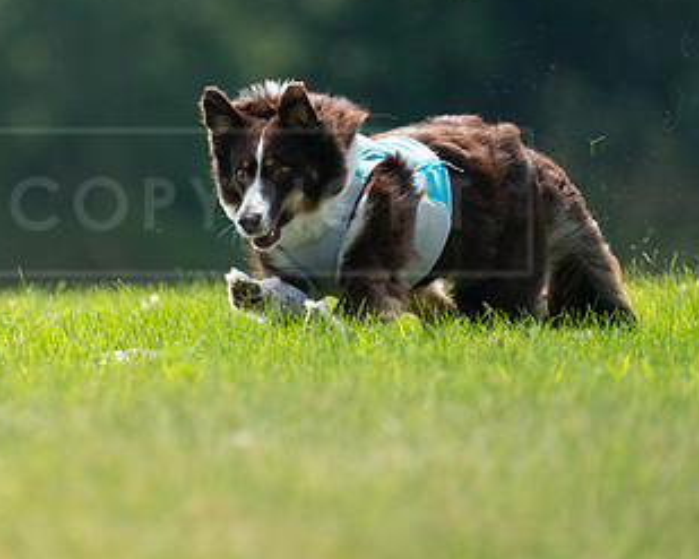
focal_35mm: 1016
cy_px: 241
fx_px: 21012
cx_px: 161
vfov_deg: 1.5
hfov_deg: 1.9
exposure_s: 1/4000
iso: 2000
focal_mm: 576
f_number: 6.3
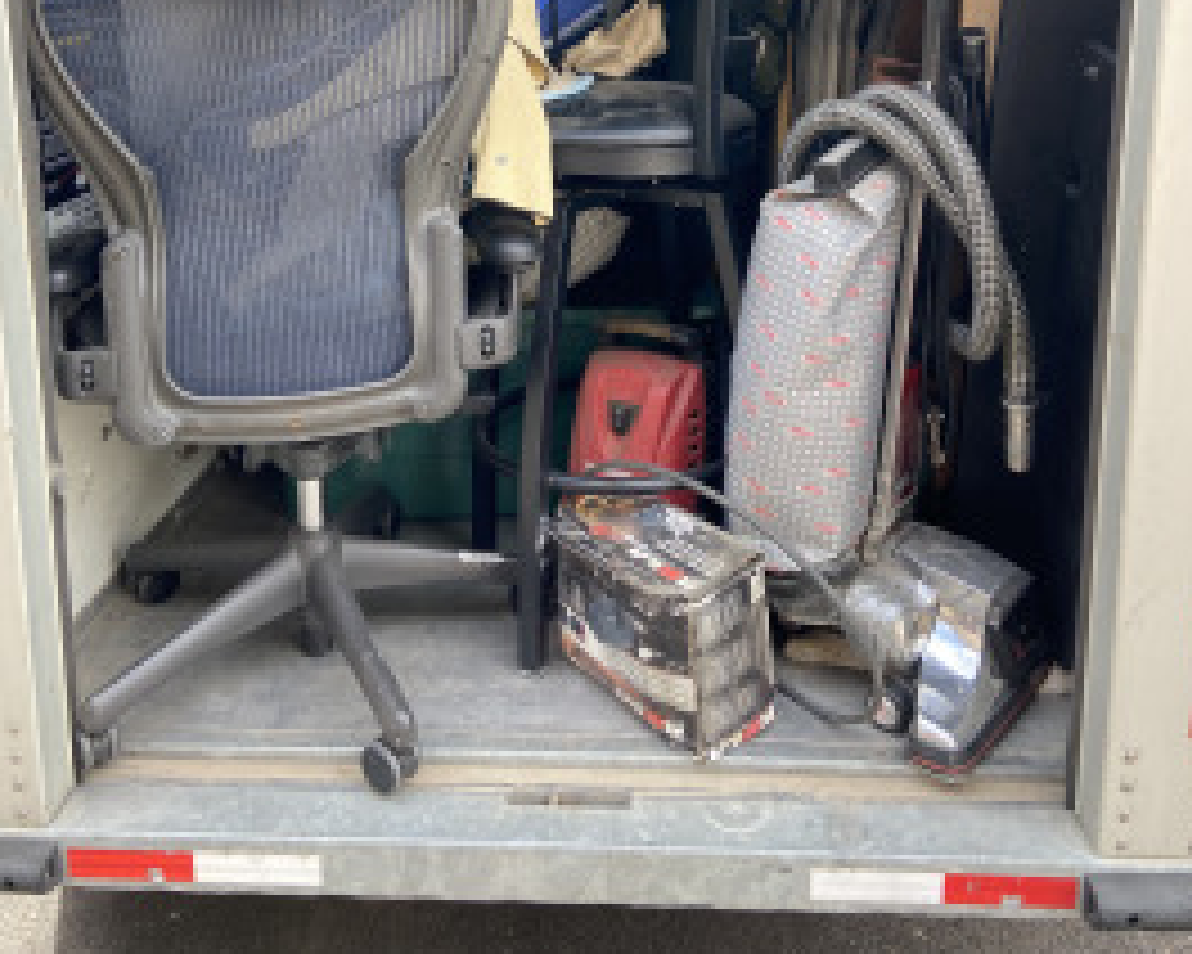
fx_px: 1235
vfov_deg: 40.4
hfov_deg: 51.5
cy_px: 184
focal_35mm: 35
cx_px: 603
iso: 32
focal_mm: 4.25
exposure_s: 1/121
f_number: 1.8
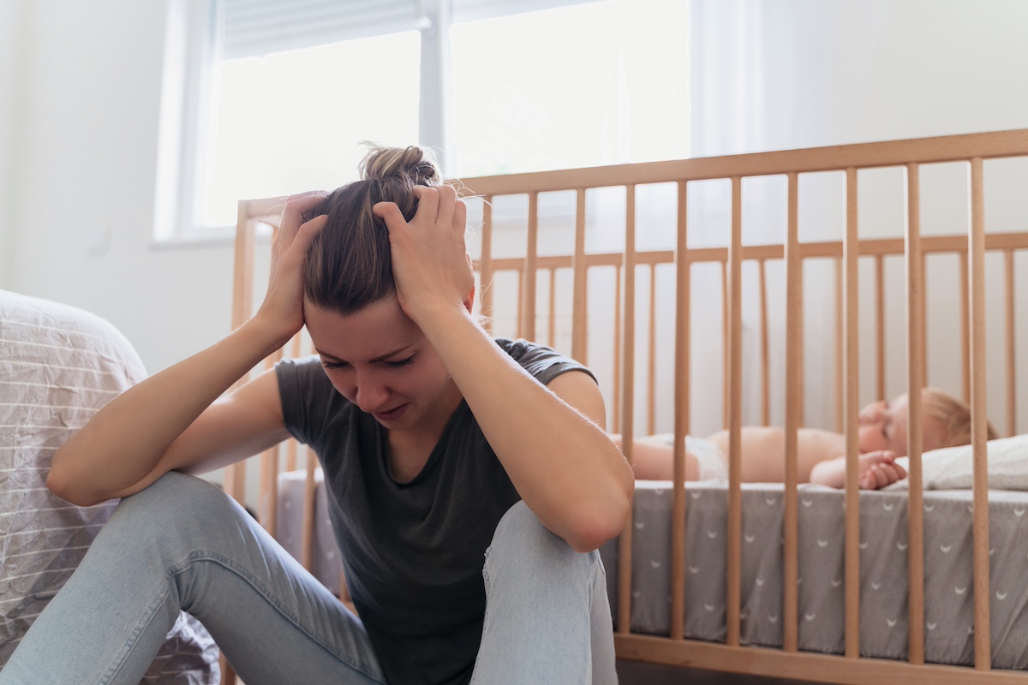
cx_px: 514
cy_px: 342
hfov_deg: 55.8
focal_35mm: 34
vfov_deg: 38.9
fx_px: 971
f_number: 2.8
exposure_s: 1/50
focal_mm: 34
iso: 400
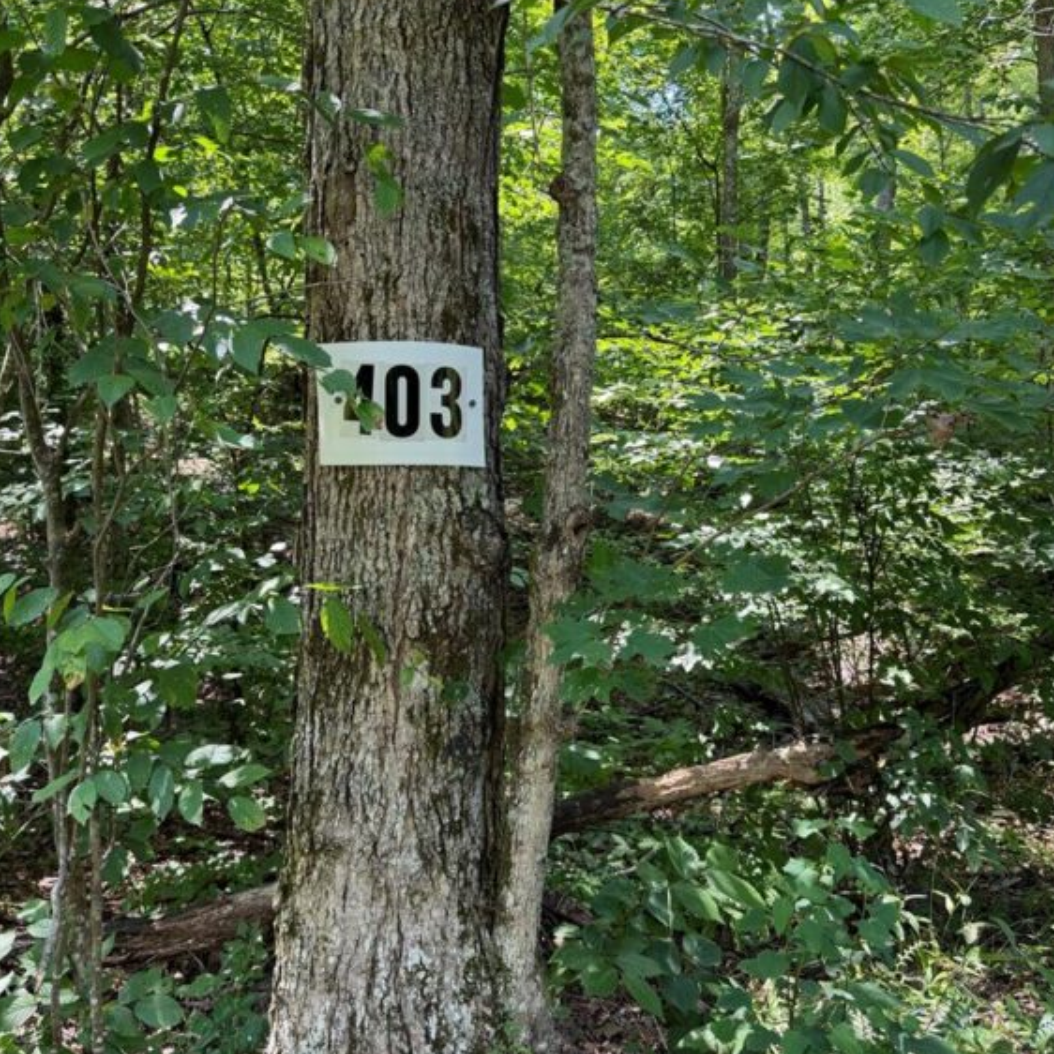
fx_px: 999
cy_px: 519
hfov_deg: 55.5
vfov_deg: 55.6
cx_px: 474
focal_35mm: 29
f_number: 1.78
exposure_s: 1/166
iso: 80
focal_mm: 6.76
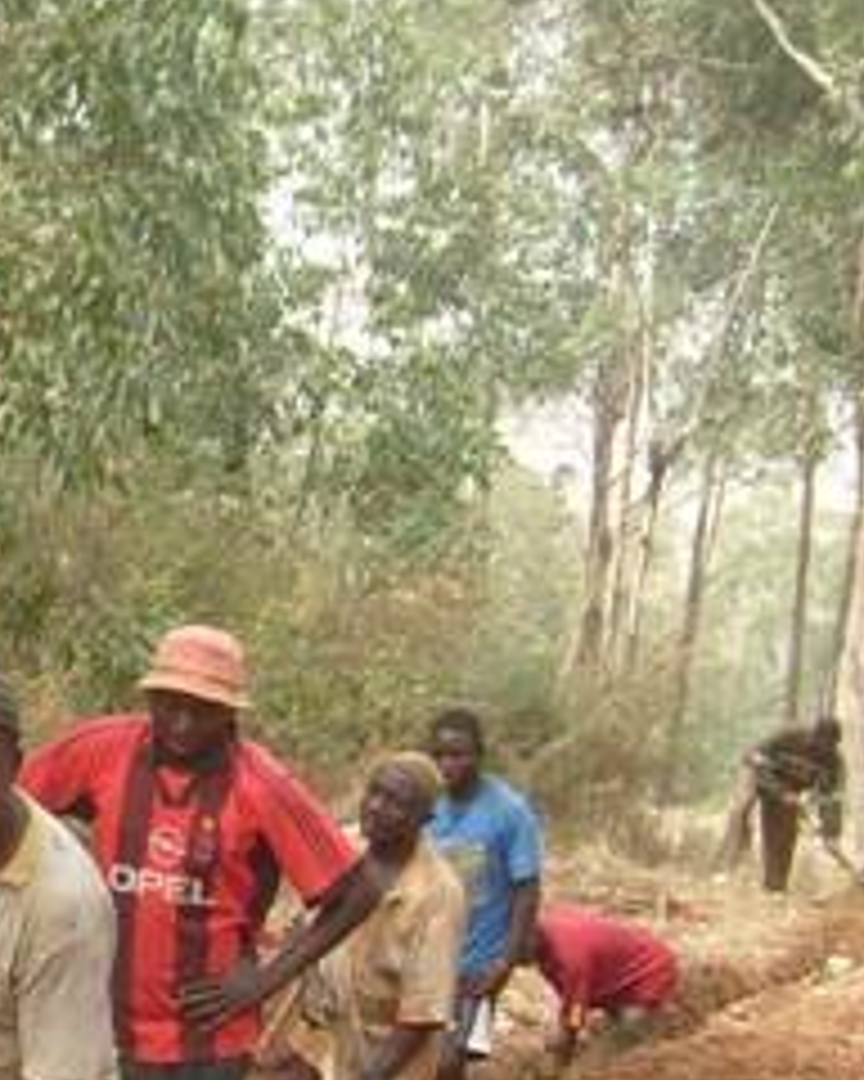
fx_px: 2909
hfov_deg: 16.1
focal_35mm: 91
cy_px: 886
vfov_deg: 20.8
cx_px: -212
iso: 80
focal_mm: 5.8
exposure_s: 1/250
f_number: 2.8
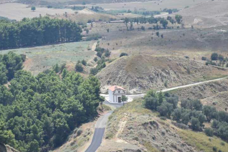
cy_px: 78
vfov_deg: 4.6
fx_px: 1881
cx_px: 101
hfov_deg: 6.9
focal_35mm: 297
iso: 200
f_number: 6.3
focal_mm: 140
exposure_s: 1/640
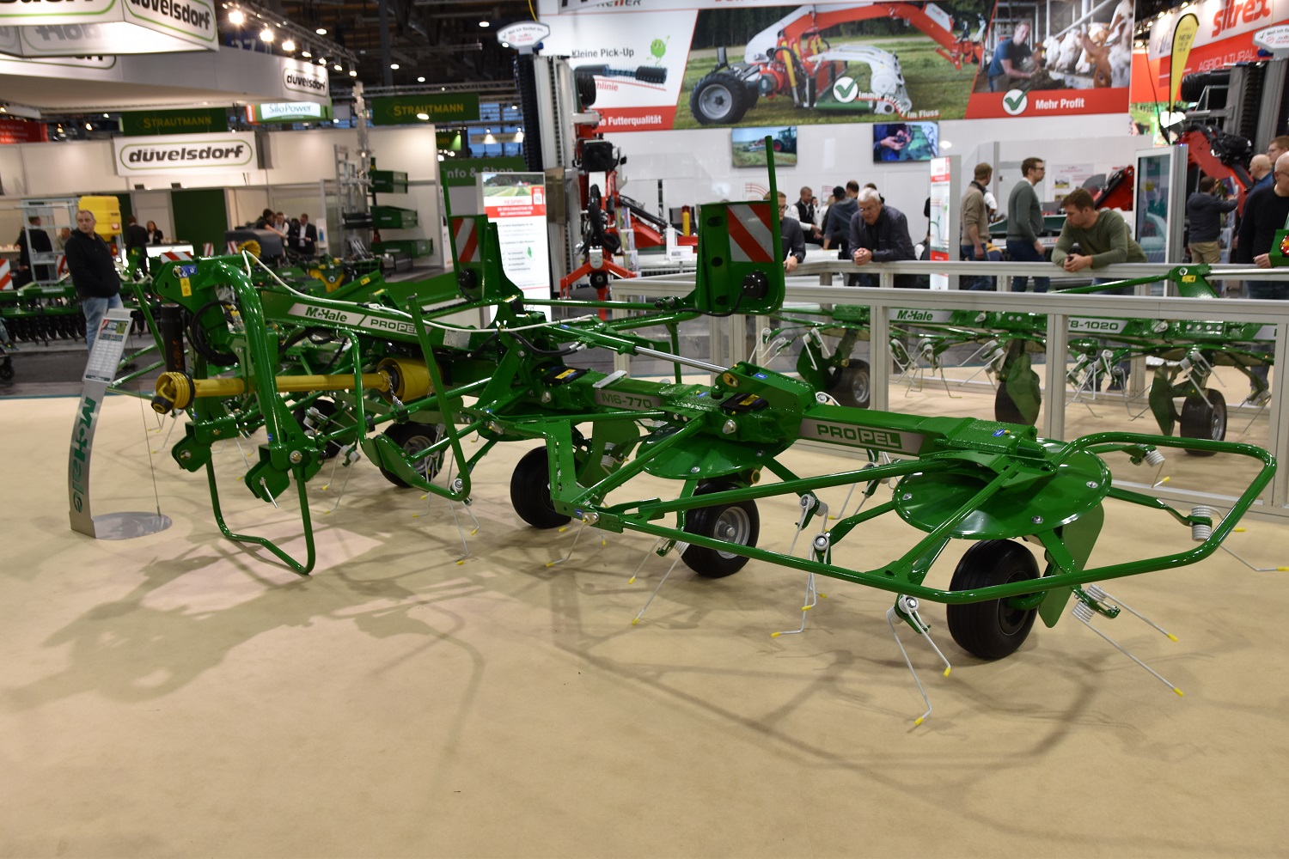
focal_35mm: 33
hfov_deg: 57.2
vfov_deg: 40.0
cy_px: 430
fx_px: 1181
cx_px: 644
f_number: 4.5
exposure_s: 1/80
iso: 400
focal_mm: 22
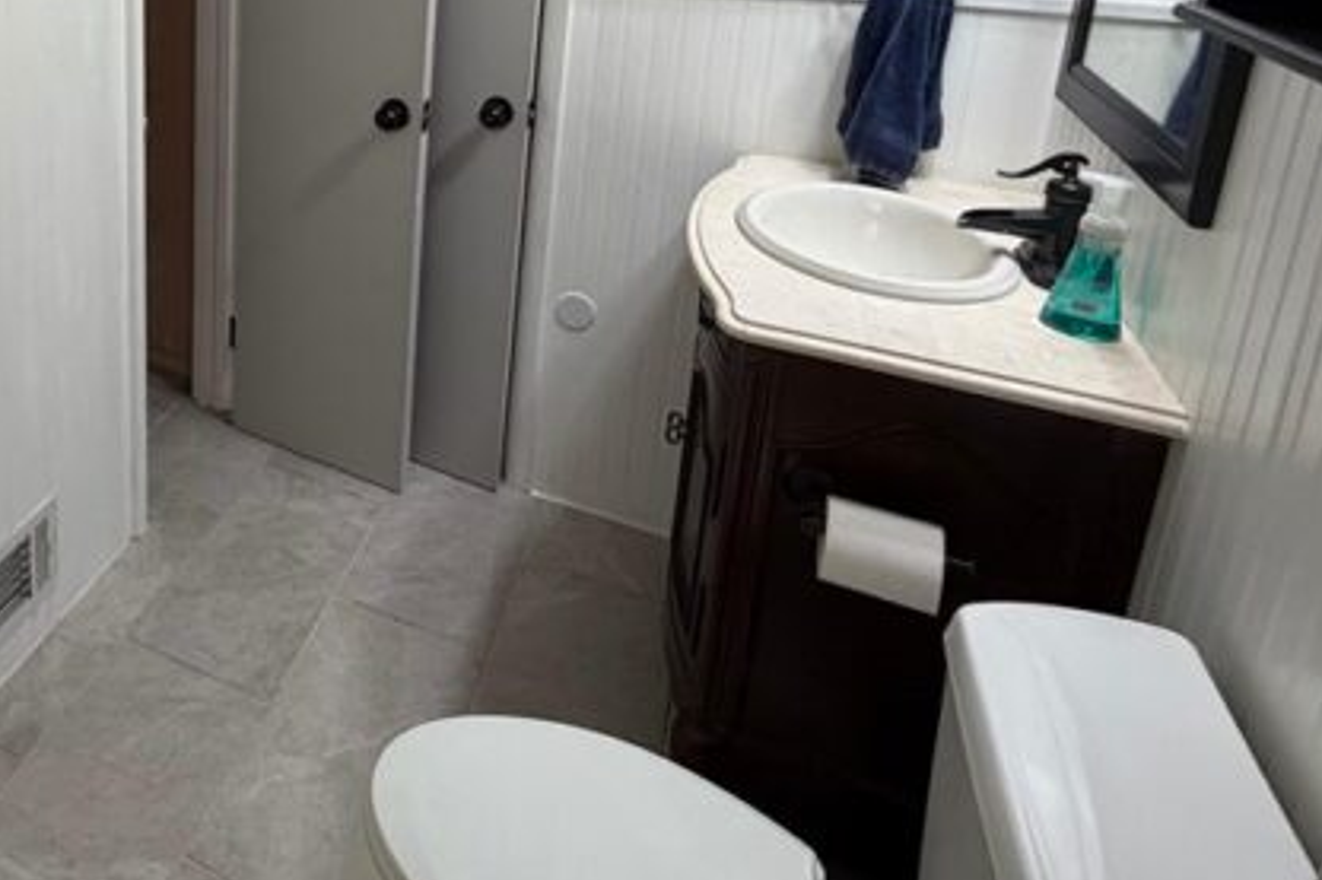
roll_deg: +0.3
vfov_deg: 41.8
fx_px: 1028
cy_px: 54
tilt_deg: -14.1
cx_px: 191
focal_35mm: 28
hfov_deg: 58.3
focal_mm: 2.22
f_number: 2.2
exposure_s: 1/120
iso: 200
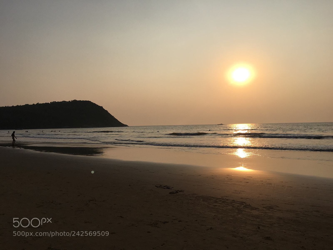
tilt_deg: +0.0
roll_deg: -0.1
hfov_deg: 61.7
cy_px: 125
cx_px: 166
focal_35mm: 29
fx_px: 279
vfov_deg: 48.2
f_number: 2.2
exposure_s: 1/3344
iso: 25
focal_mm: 4.15
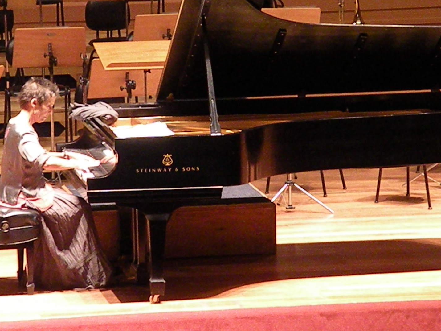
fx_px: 3427
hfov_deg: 7.4
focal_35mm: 269
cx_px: 213
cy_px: 140
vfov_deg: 5.5
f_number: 4.5
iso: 1600
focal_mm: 33.3
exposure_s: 1/45.7
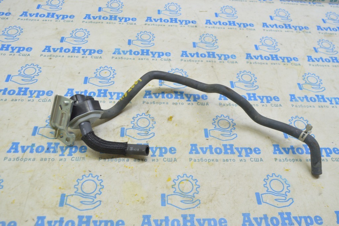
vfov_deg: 39.9
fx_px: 310
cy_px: 113
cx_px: 170
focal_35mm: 33
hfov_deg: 57.3
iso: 400
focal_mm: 22
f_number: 5.6
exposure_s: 1/20
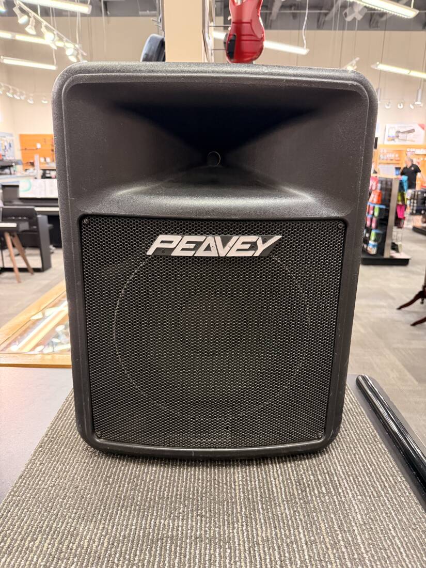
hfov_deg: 56.8
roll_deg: -0.4
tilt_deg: -16.3
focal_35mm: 24
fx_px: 394
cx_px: 213
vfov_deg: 71.6
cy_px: 284
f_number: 1.78
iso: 640
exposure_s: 1/60
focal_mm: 6.76
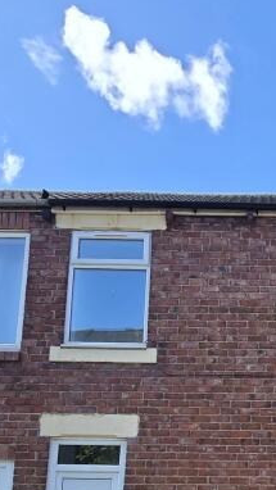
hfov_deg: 29.0
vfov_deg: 48.3
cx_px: 281
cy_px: 423
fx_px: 494
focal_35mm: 38
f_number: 2.2
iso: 50
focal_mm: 2.2
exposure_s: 1/914
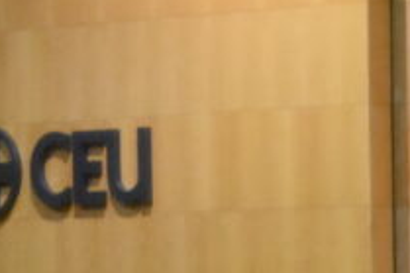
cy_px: 488
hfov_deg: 5.1
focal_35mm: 404
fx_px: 4603
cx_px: 436
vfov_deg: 3.4
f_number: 5.6
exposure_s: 1/60
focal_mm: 55
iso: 7200
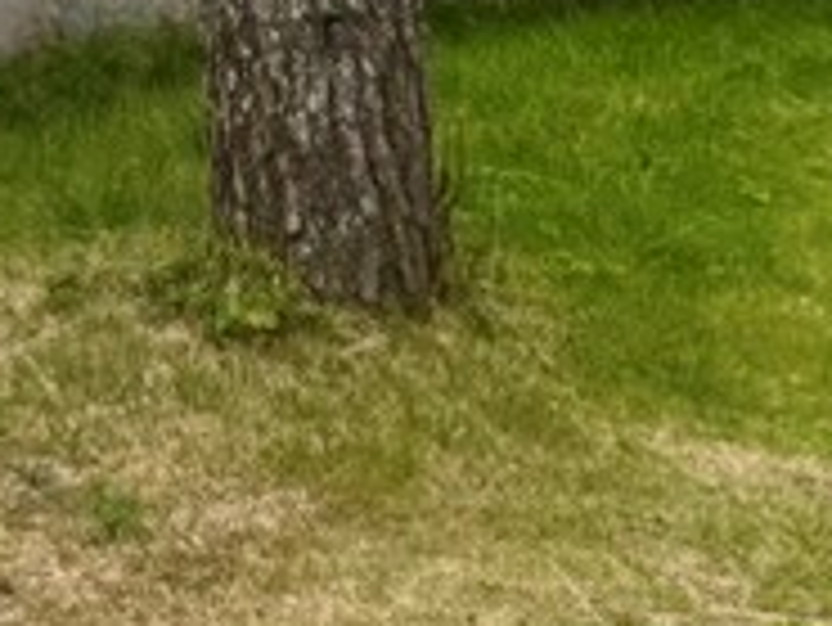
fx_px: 3199
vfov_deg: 9.6
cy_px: -1009
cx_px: -535
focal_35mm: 133
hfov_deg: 13.6
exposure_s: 1/2907
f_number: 1.78
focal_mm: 6.76
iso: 100
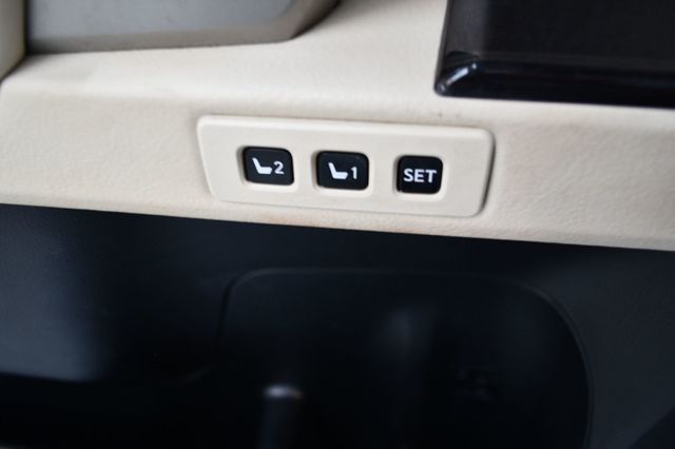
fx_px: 562
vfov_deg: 43.6
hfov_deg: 62.0
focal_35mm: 30
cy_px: 224
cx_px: 338
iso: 160
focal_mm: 20
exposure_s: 1/6
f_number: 3.8
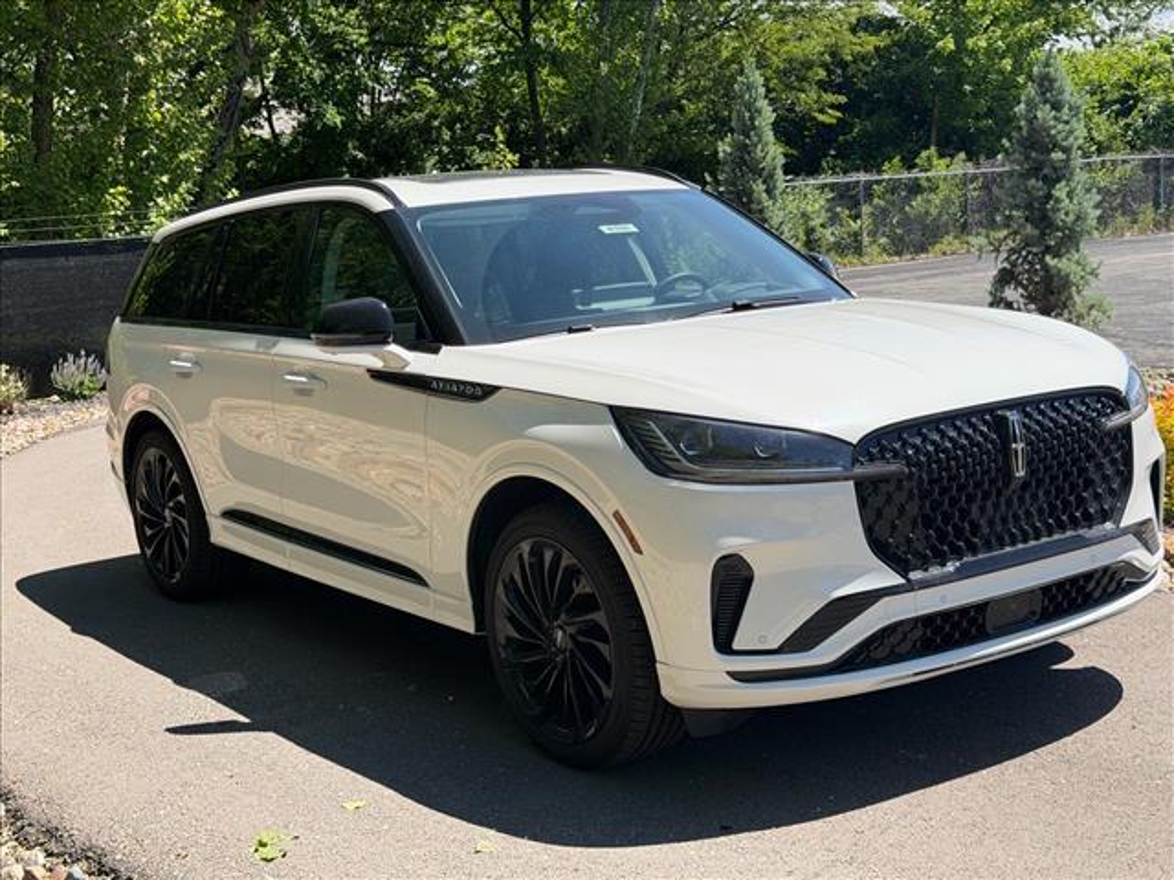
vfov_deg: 30.3
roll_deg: +2.0
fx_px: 1628
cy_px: 440
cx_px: 587
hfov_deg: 39.7
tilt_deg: -6.3
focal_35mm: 48
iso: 80
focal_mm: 6.76
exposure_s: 1/4098
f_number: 1.78
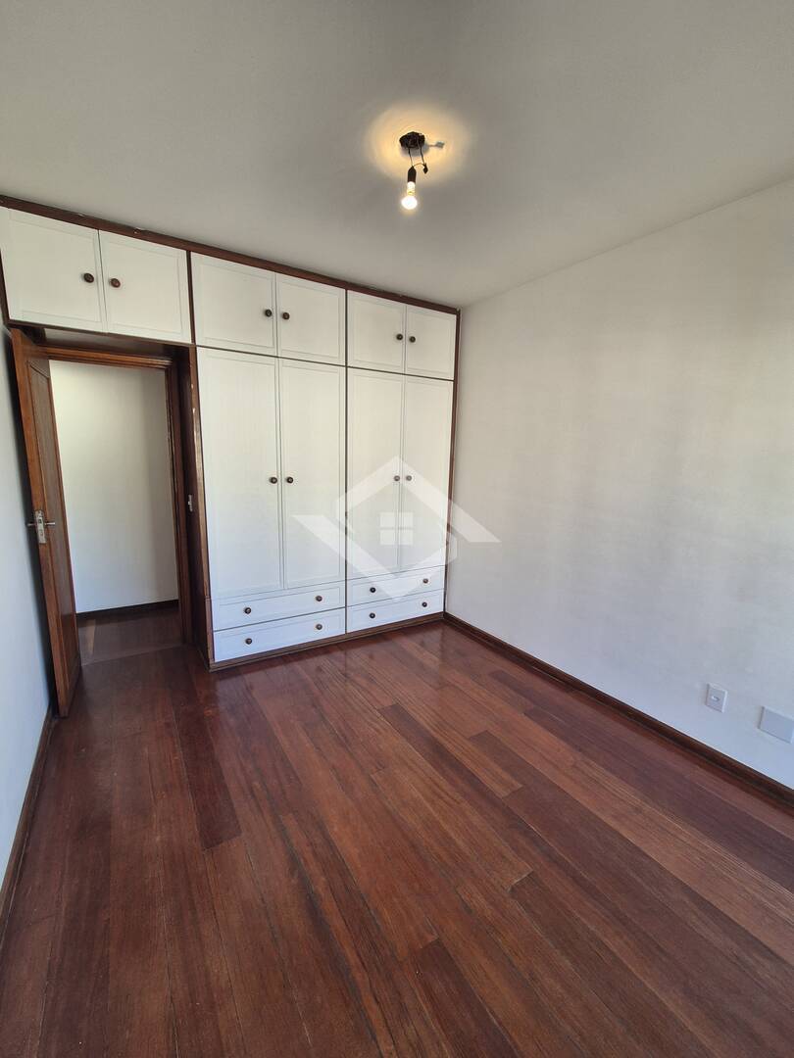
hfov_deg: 89.9
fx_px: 398
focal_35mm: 13
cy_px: 529
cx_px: 397
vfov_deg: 106.2
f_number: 2.2
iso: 50
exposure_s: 1/60
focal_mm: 2.2
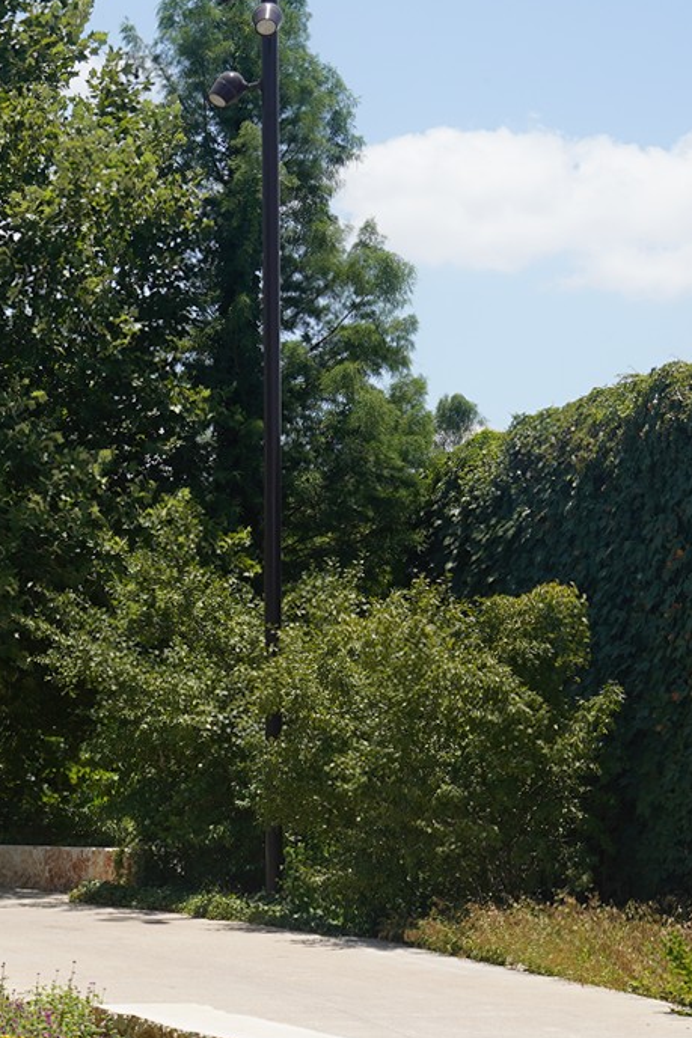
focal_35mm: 119
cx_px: -425
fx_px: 3433
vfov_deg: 17.2
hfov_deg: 11.0
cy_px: 722
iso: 100
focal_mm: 41
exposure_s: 1/100
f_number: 13
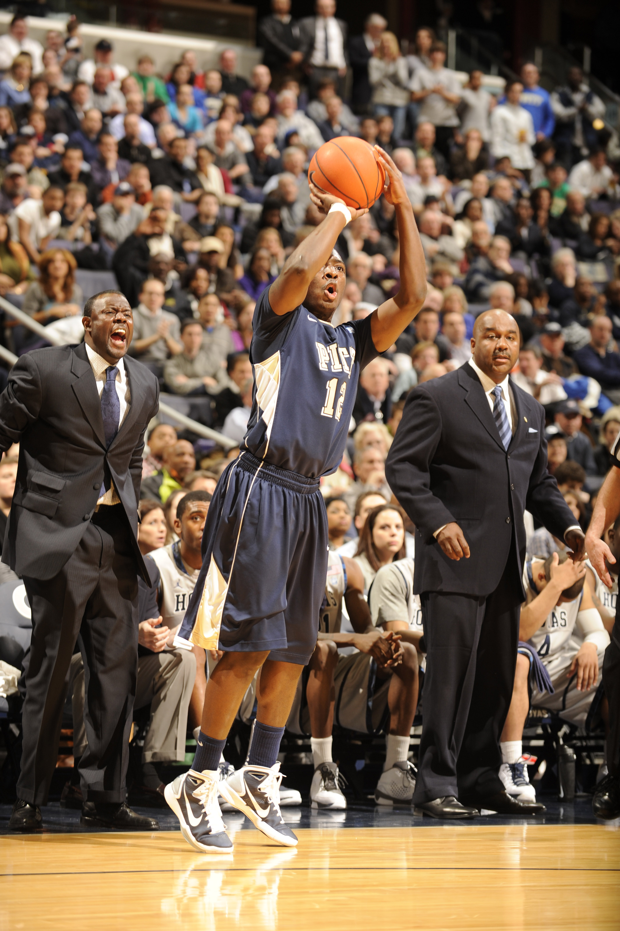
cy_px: 466
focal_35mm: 140
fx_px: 3621
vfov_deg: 14.7
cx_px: 310
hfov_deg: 9.8
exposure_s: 1/250
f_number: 3.2
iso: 320
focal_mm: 140
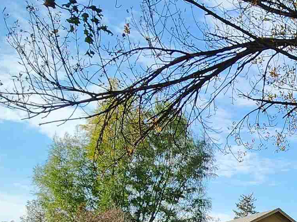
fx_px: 455
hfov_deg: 29.1
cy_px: 256
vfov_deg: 25.2
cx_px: 388
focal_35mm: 53
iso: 50
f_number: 2.2
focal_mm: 2.2
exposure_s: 1/1030
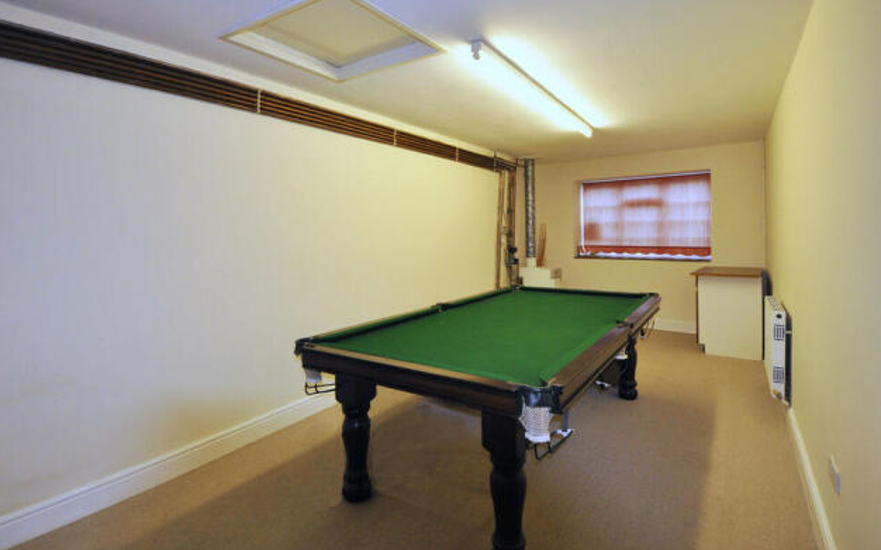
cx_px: 436
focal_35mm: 16
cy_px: 250
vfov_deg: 71.1
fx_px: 384
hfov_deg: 97.8
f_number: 3.5
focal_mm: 10
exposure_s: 1/60
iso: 800
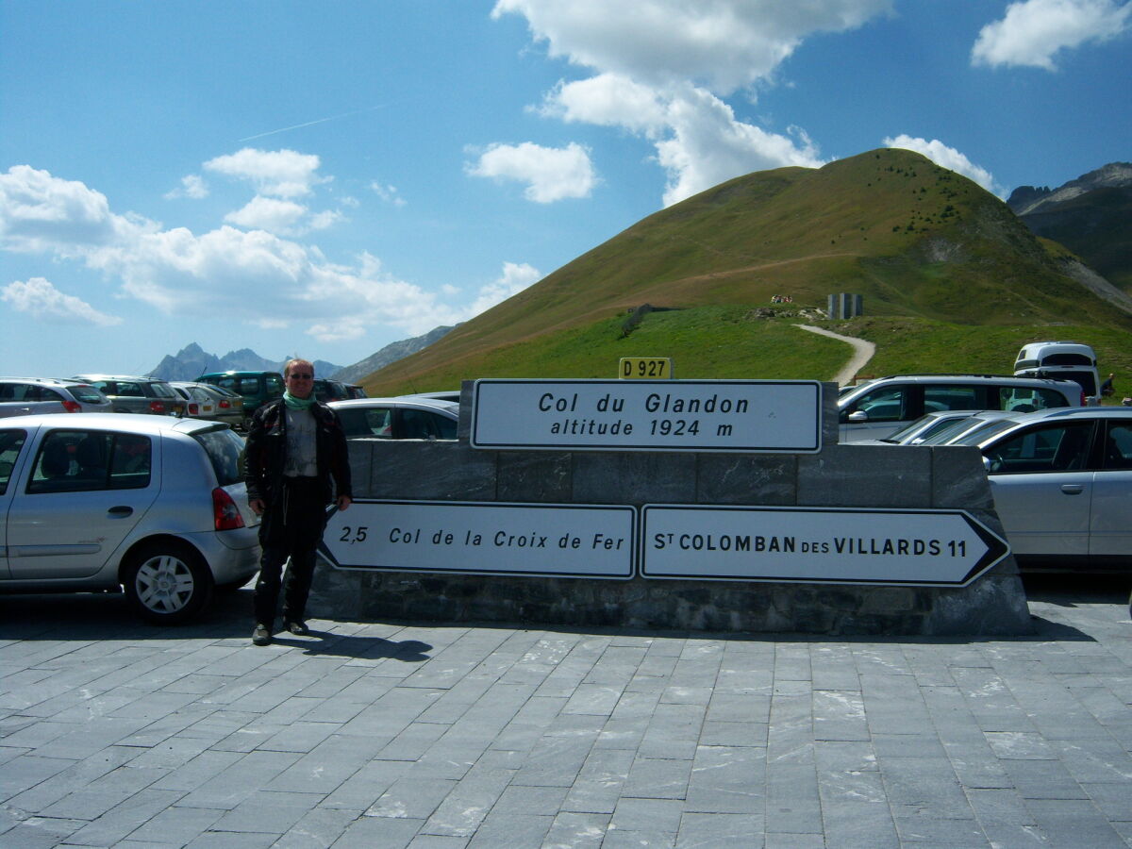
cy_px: 424
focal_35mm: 36
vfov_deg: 39.7
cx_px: 566
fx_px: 1177
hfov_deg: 51.4
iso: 80
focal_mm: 7.5
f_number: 4.8
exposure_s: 1/1250
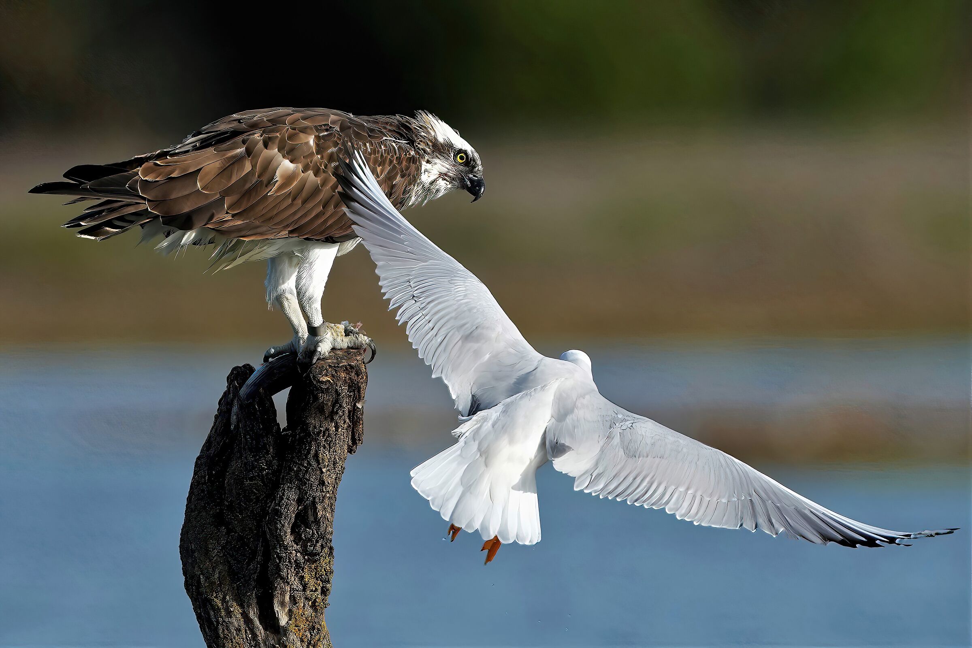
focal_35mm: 600
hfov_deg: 3.4
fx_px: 16199
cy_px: 324
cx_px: 486
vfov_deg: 2.3
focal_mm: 600
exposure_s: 1/3200
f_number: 5.6
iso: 500
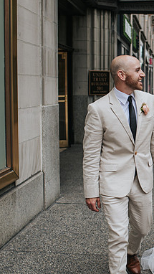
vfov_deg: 31.4
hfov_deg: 17.3
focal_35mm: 67
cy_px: 132
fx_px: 486
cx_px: 176
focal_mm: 35
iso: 400
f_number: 3.2
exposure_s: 1/320
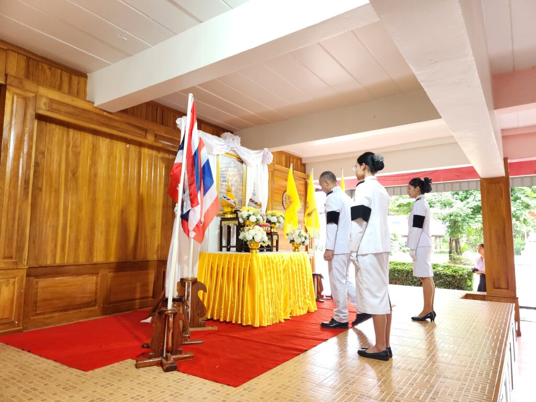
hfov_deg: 73.9
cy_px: 201
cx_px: 268
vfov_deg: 58.9
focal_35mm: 23
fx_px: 356
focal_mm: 5.4
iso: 200
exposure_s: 1/100
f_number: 1.8
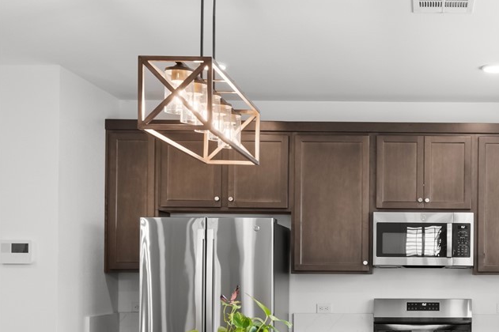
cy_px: 264
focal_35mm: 62
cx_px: 425
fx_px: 859
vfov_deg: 21.6
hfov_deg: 31.2
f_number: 8
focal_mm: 24
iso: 400
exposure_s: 1/15
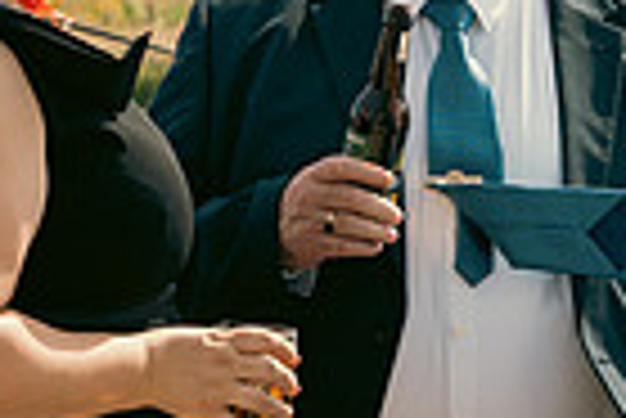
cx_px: 491
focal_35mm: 368
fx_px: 6406
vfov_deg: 3.7
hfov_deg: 5.6
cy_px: 74
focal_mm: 59
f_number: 5
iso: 125
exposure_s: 1/400
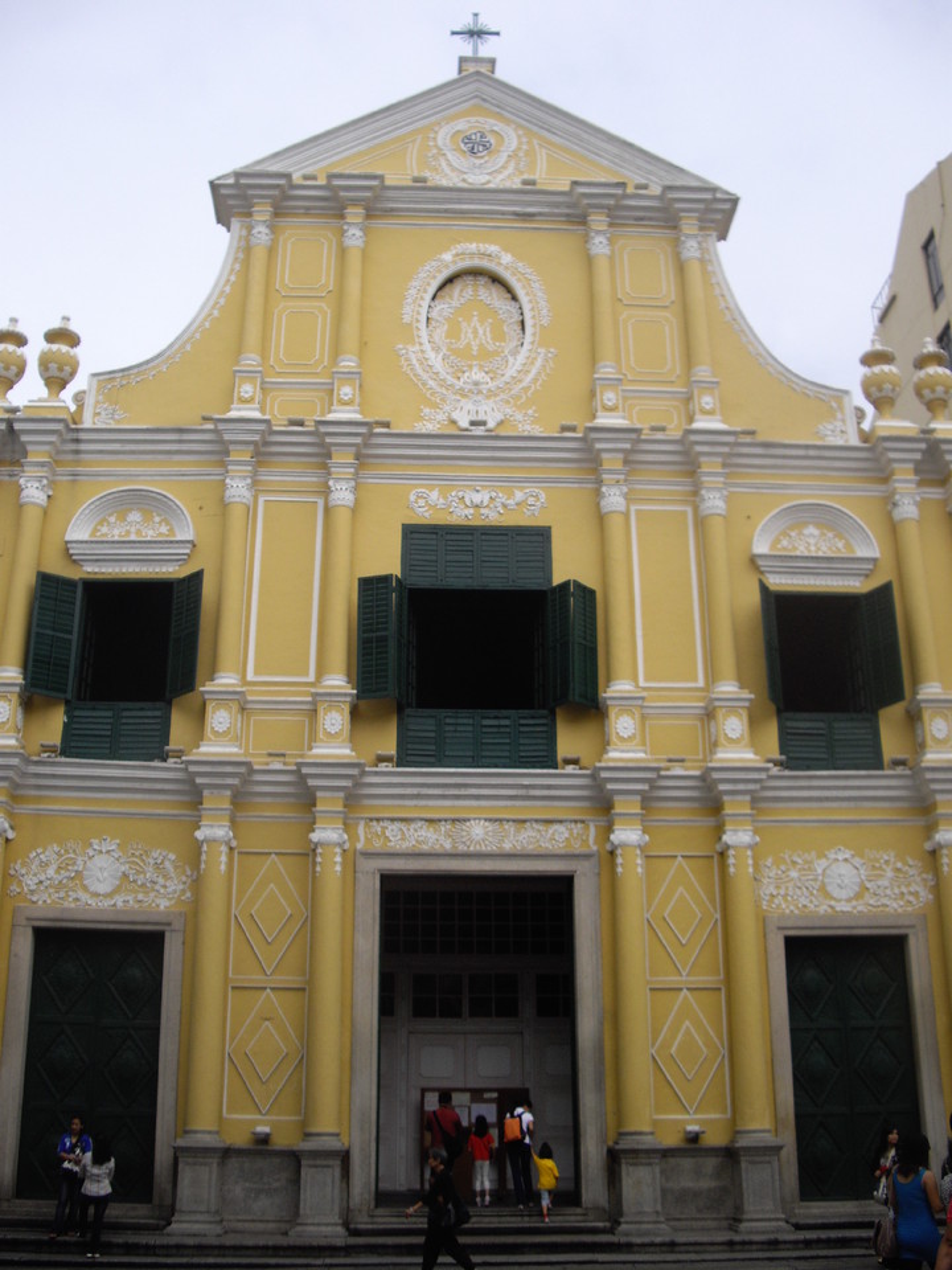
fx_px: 1393
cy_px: 635
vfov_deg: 49.0
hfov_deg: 37.7
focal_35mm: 38
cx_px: 476
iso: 100
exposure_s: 1/200
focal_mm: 7.9
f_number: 8
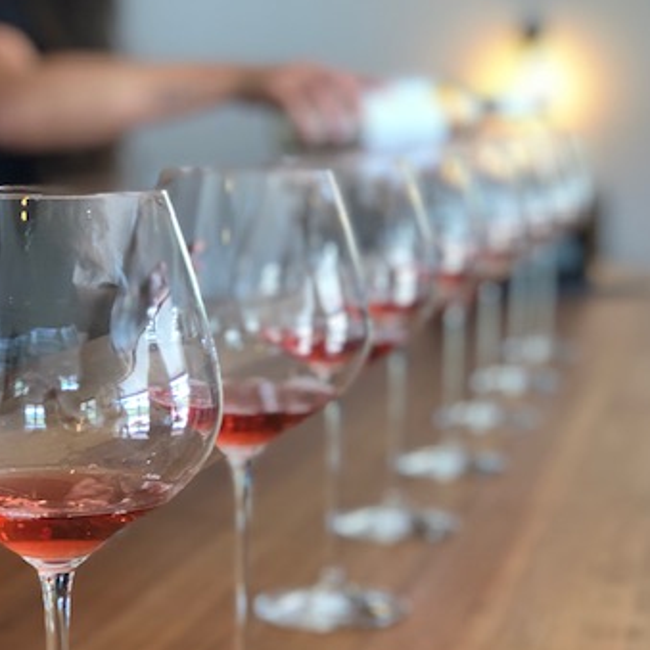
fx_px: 2018
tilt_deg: -7.4
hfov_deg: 18.3
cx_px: 245
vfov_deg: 18.3
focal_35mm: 95
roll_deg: -0.1
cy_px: 368
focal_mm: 6.6
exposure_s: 1/33
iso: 100
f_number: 2.8
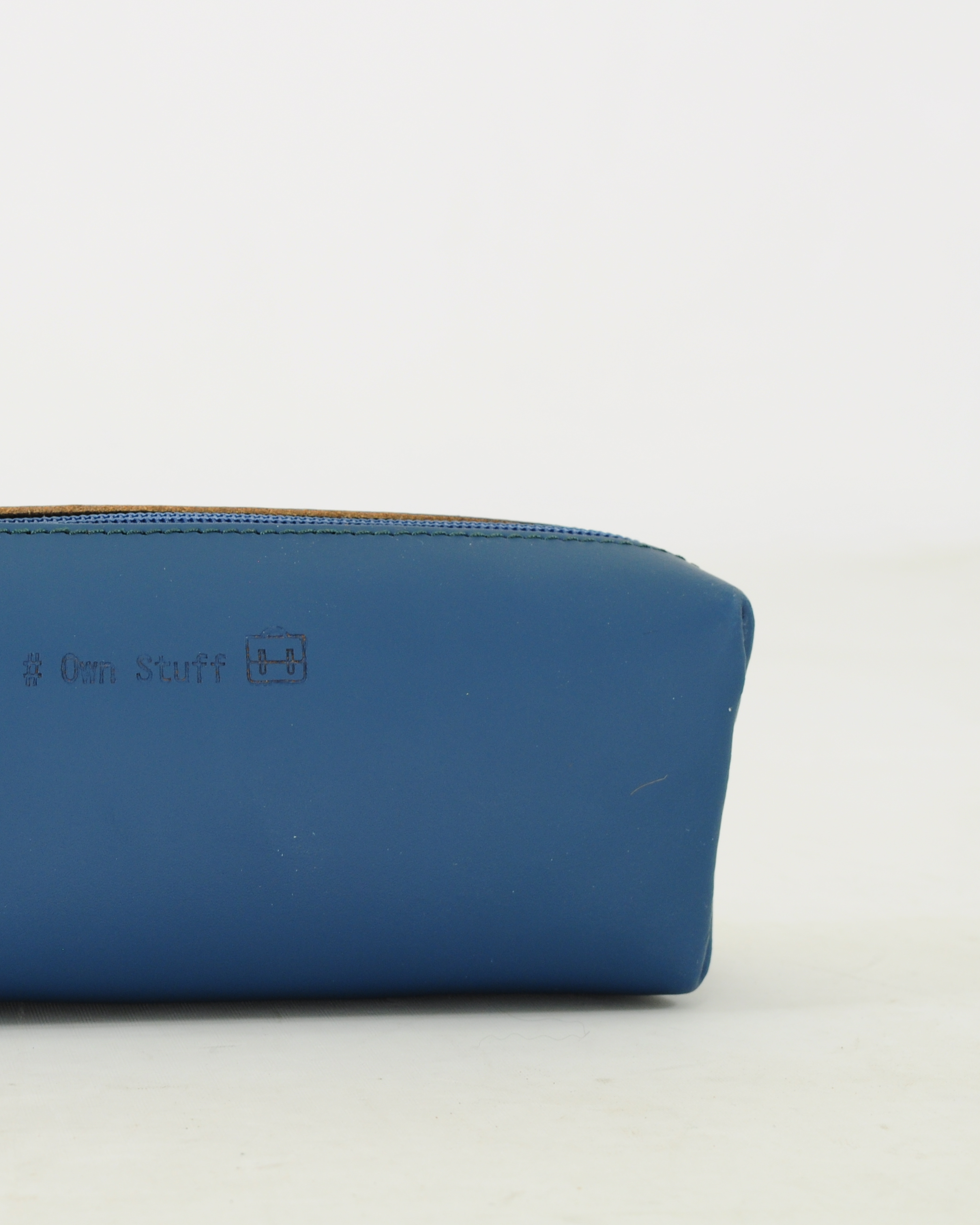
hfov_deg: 14.7
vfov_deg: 18.5
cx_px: 160
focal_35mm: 104
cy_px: 595
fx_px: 3762
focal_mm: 45
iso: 200
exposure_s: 1/25
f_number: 9
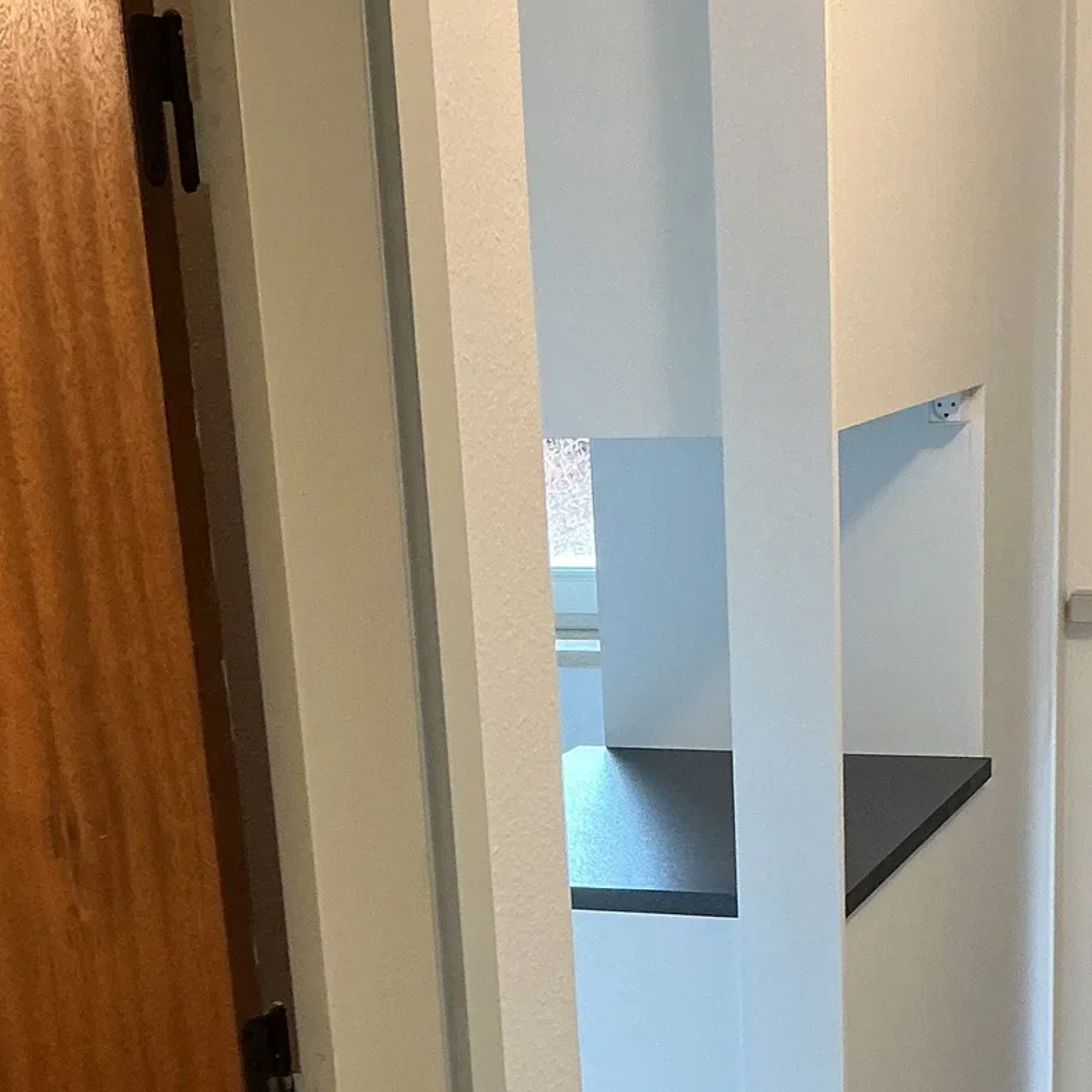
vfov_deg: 23.9
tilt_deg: -19.2
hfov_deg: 24.9
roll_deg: +2.7
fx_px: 2463
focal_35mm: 69
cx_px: 695
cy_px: 1084
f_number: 1.8
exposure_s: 1/50
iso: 100
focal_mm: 3
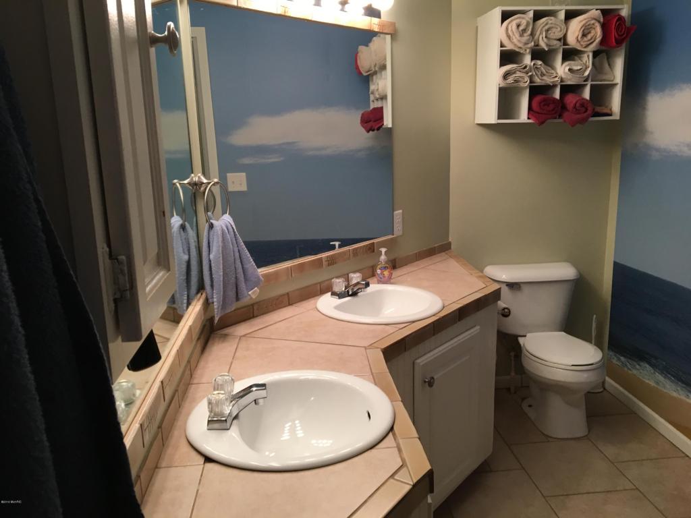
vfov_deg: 48.2
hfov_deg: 61.7
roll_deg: +1.0
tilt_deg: -12.0
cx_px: 346
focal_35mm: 29
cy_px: 259
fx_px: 579
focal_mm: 4.15
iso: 80
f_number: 2.2
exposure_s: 1/30
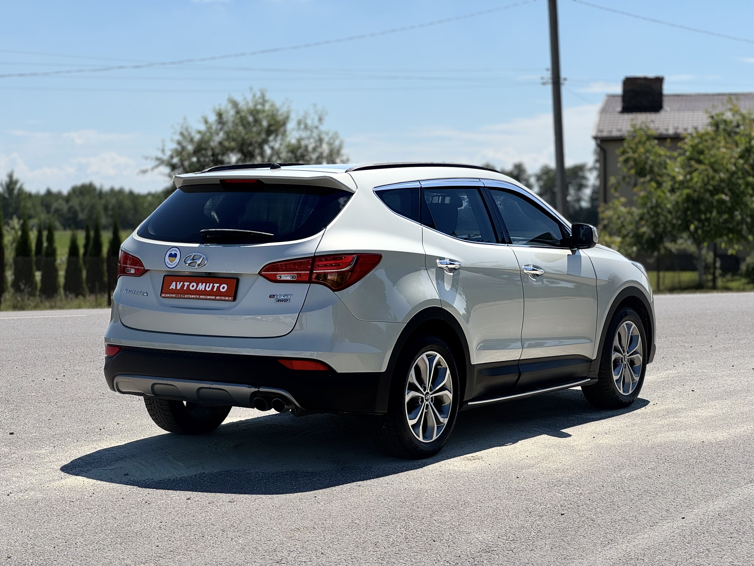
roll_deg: +0.0
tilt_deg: -2.0
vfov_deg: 19.1
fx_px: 1677
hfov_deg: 25.3
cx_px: 377
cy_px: 283
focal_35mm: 77
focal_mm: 9
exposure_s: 1/1179
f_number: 2.8
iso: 25
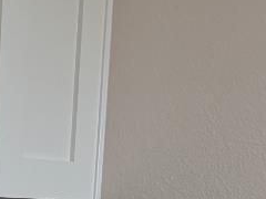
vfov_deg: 9.7
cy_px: 274
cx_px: -507
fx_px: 1153
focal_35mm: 150
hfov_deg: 10.1
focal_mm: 6.76
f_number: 1.78
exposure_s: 1/230
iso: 125
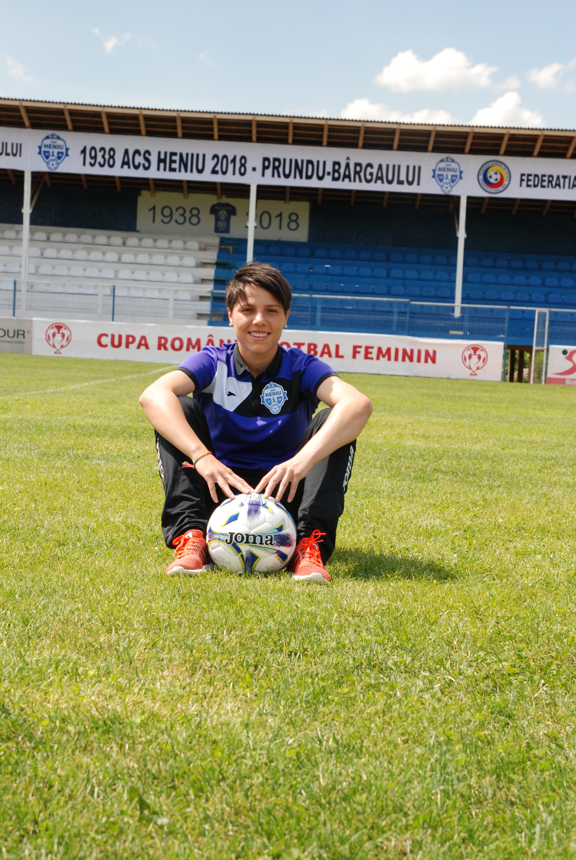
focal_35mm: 48
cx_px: 288
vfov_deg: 41.1
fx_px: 1149
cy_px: 430
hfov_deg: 28.2
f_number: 10
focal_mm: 32
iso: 400
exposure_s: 1/400
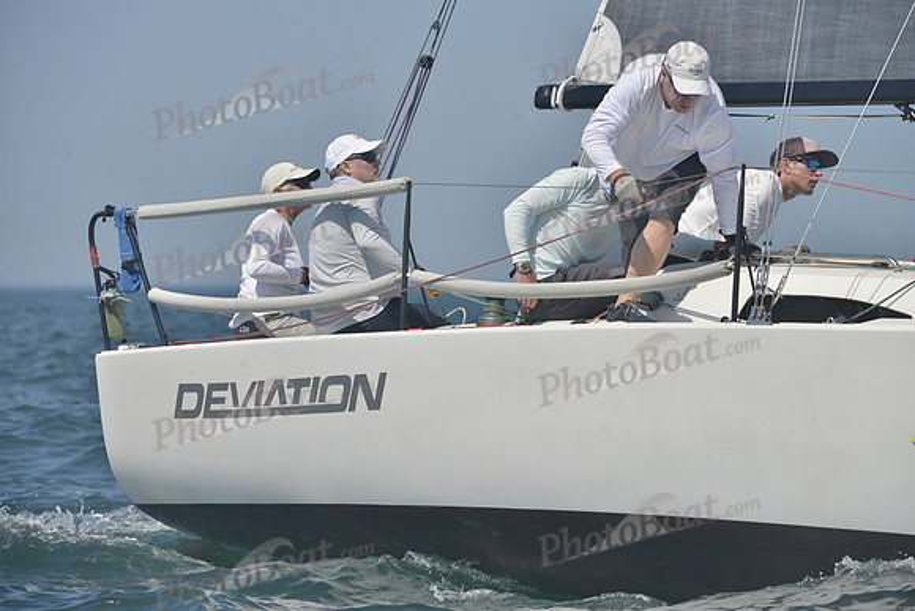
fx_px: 6610
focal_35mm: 260
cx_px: 458
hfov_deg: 7.9
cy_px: 306
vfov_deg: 5.3
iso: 280
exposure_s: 1/1000
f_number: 9
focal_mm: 260
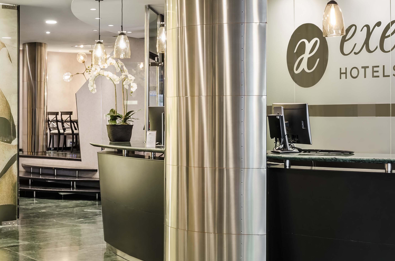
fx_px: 799
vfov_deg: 18.6
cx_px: 262
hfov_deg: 27.6
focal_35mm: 73
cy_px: 144
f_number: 8
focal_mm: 28
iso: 100
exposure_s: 1/2
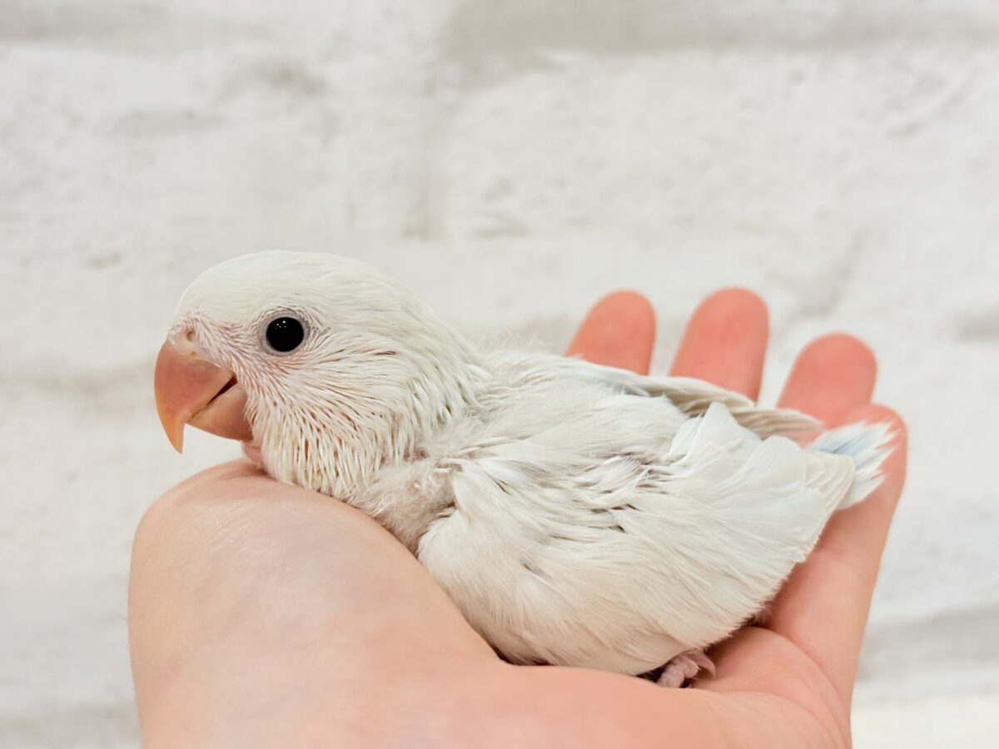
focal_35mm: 52
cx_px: 500
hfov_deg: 36.8
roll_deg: +1.8
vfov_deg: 28.0
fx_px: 1501
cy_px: 374
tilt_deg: -7.6
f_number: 1.6
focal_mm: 5.96
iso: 100
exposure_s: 1/100
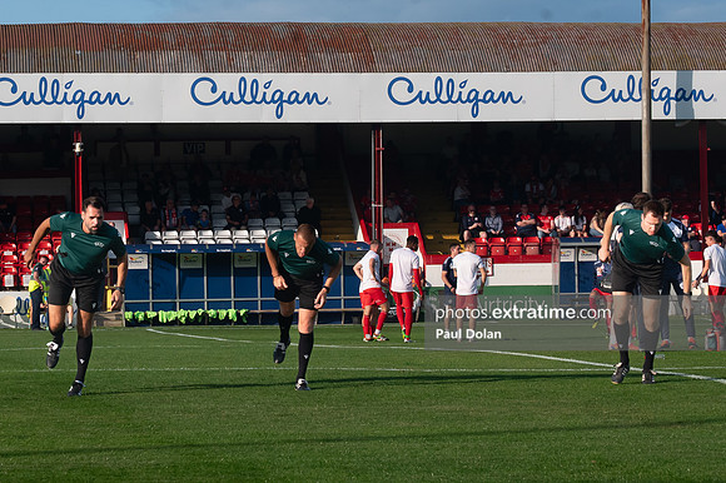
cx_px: 334
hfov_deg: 14.4
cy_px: 215
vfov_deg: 9.6
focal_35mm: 143
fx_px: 2879
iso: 800
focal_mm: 77
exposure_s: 1/800
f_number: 10
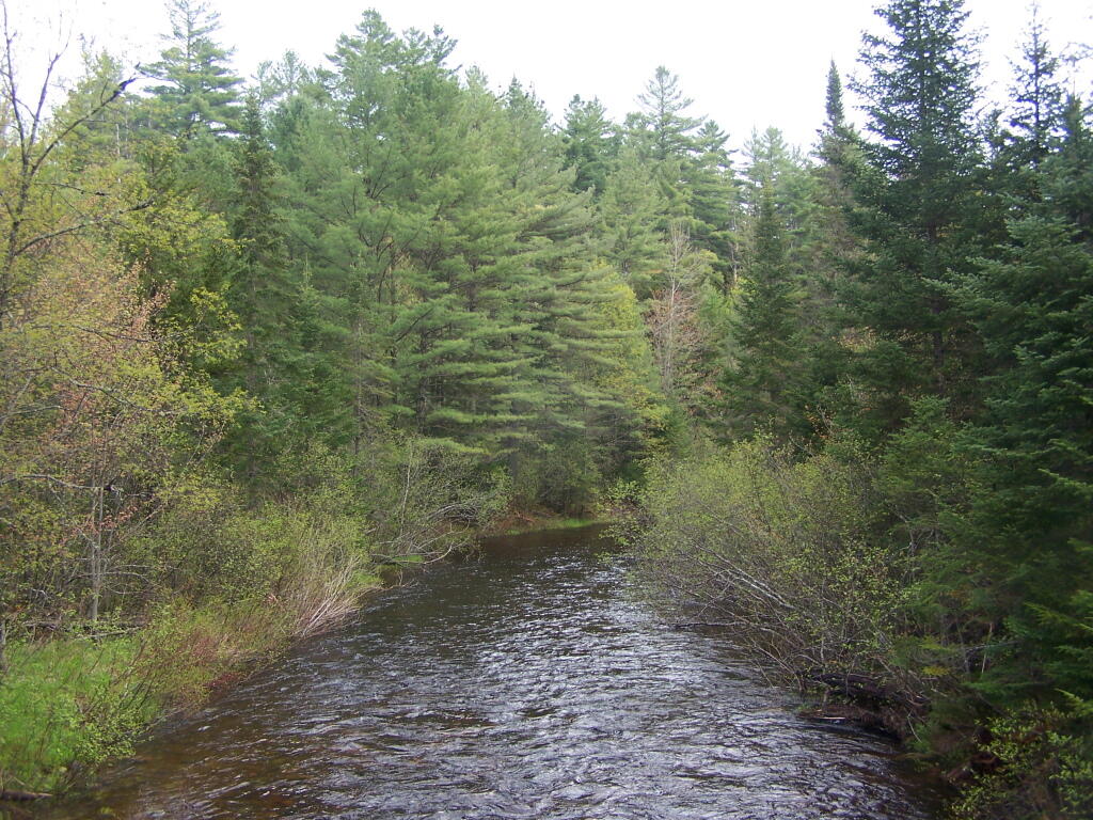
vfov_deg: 37.7
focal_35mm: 38
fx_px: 1200
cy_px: 410
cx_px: 546
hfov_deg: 49.0
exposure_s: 1/160
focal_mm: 6.3
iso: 80
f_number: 2.8
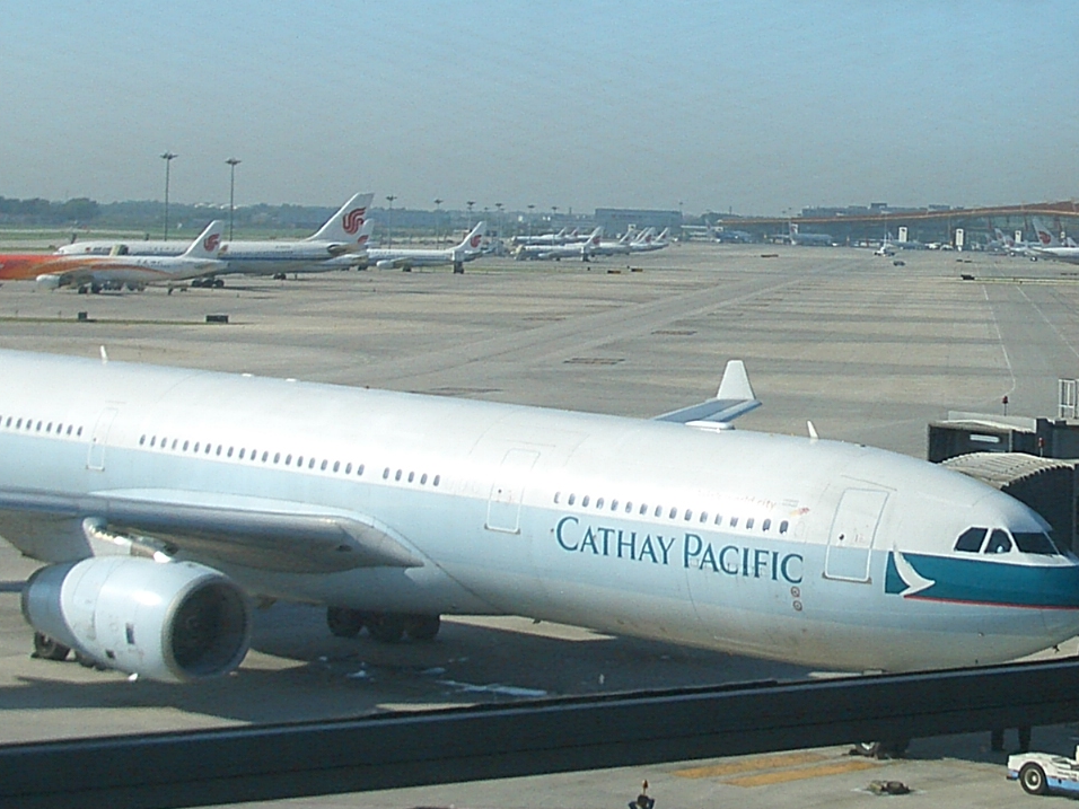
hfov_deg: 18.6
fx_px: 3273
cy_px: 212
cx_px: 782
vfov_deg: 14.0
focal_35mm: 105
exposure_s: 1/250
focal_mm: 8.2
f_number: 5
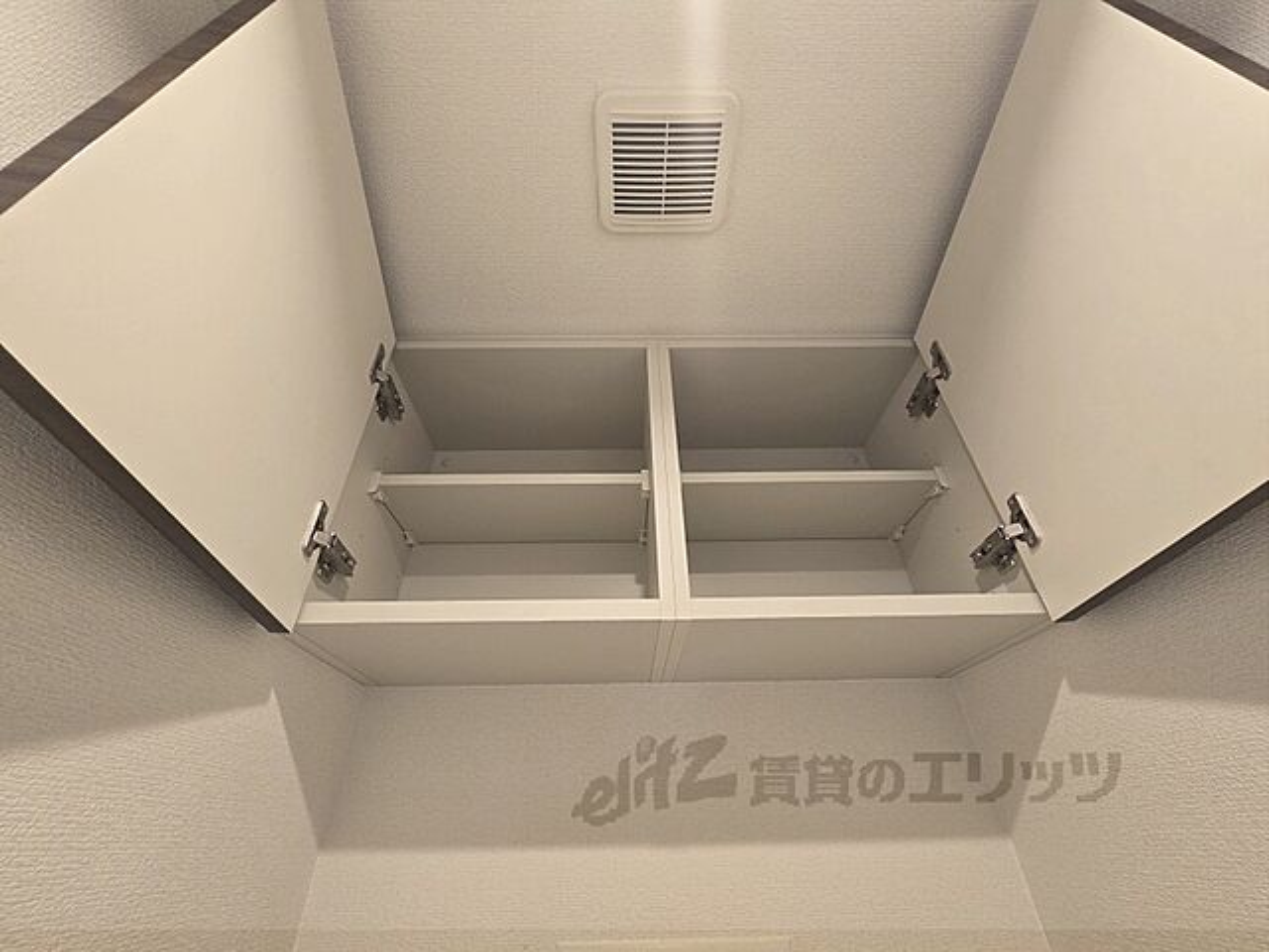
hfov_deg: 106.2
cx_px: 634
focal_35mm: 13
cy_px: 476
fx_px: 477
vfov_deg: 89.9
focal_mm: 2.2
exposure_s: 1/60
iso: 250
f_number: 2.2
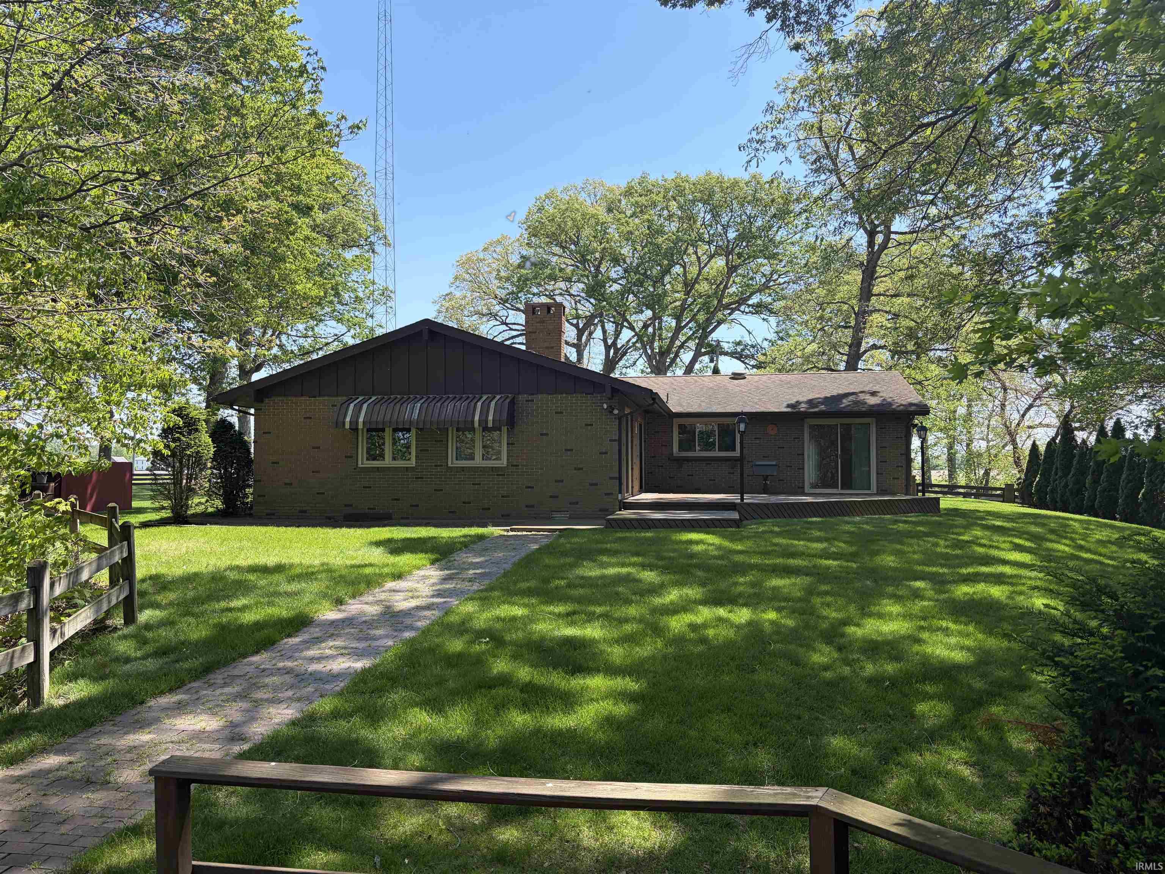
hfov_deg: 67.3
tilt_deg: +4.0
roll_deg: +0.2
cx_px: 582
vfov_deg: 53.1
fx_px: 875
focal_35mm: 26
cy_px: 437
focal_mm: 5.96
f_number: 1.6
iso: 50
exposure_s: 1/1064
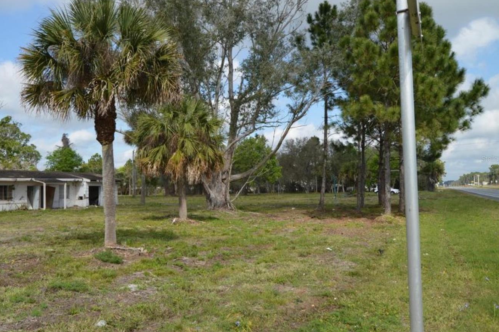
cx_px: 210
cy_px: 159
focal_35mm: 33
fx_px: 457
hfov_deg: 57.0
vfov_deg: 39.9
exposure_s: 1/250
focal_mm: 18
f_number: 8
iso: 100
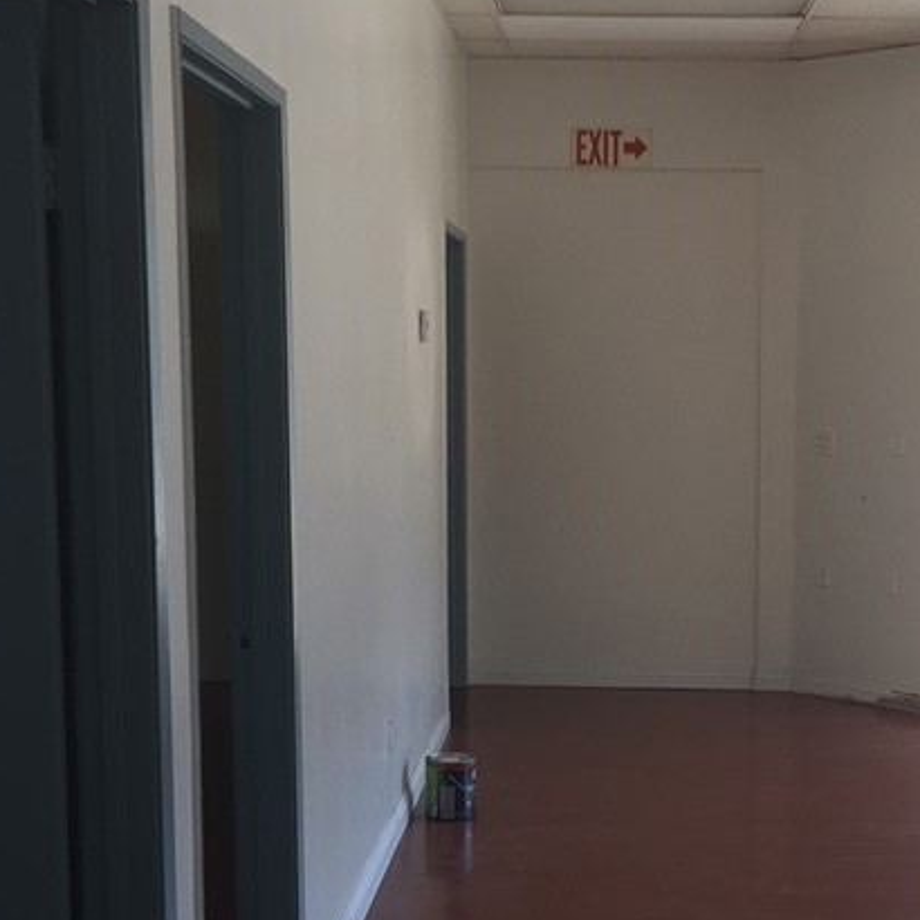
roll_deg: -0.1
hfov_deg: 26.8
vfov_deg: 26.6
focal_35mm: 64
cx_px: 581
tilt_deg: -7.2
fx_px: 1924
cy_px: 657
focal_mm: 4.15
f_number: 2.2
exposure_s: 1/120
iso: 40
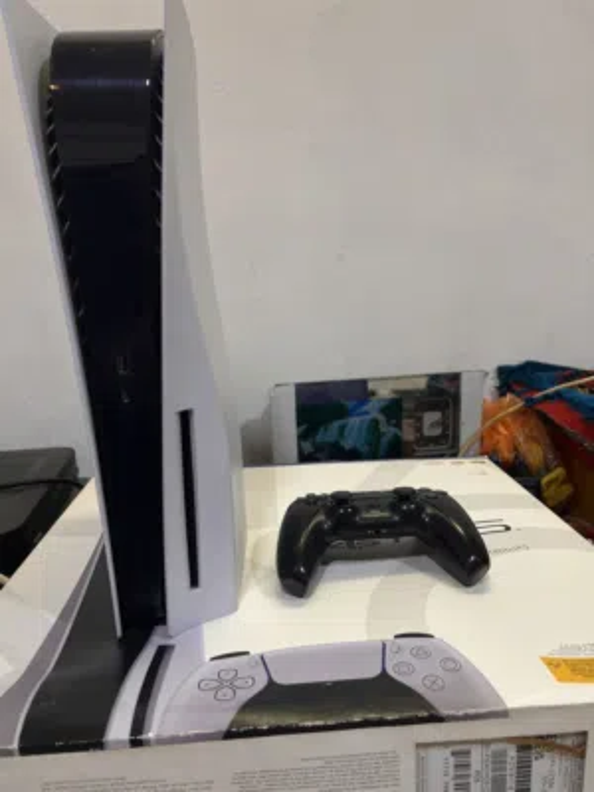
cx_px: 297
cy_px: 396
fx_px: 595
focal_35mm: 26
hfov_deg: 53.1
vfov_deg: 67.3
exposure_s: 1/101
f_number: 1.5
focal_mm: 5.7
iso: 50
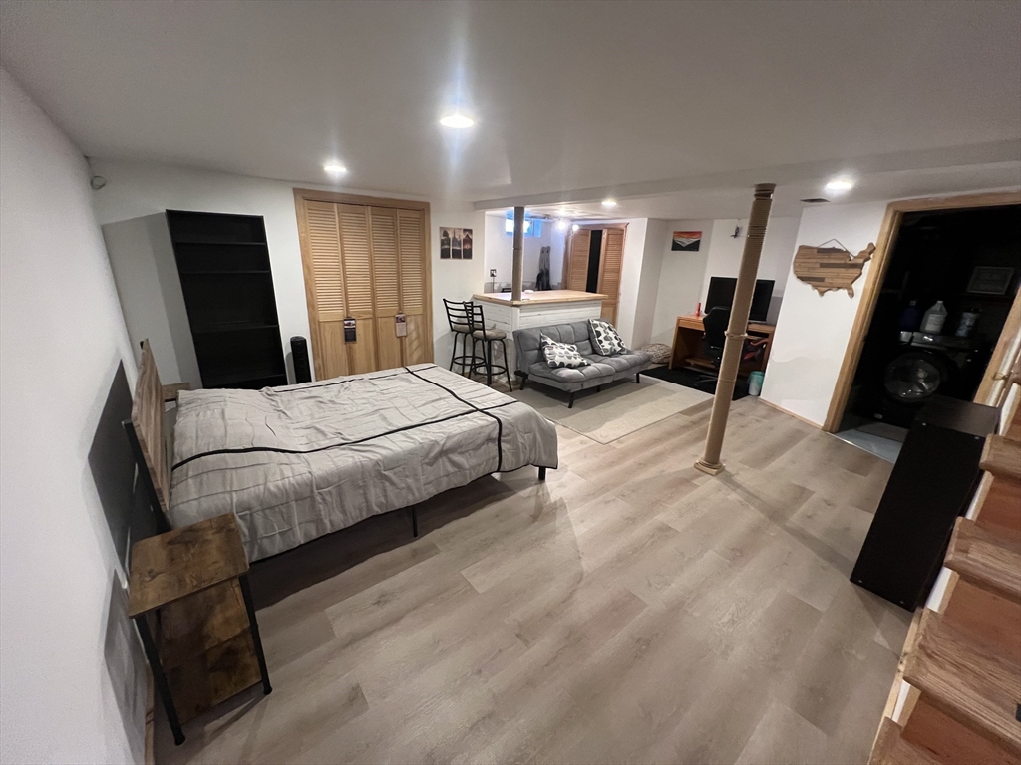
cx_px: 510
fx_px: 383
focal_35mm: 13
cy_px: 382
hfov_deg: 106.2
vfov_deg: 89.9
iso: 500
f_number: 1.8
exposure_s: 1/60
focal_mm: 1.57
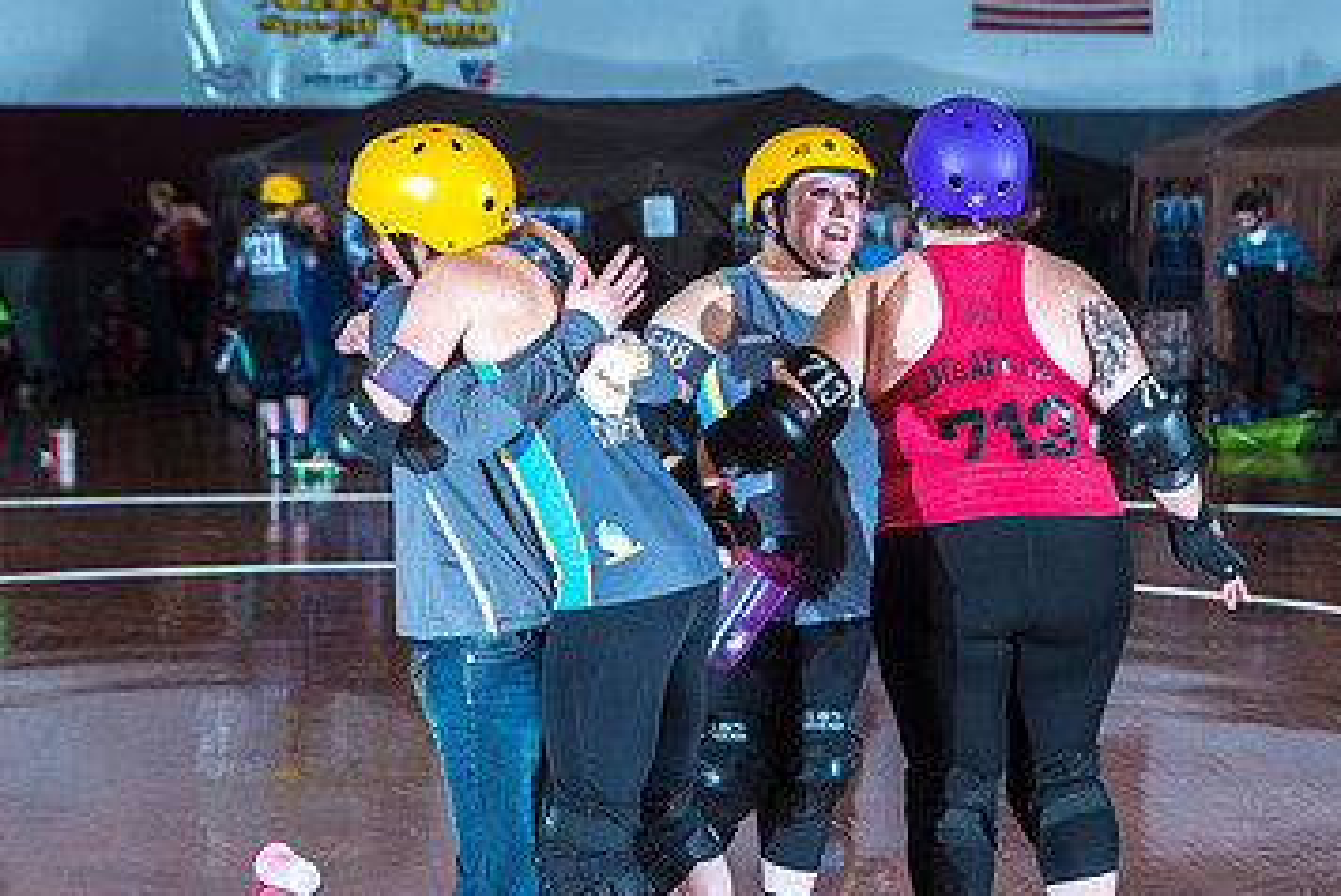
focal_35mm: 114
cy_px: 544
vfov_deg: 12.0
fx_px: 4250
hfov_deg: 17.9
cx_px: 851
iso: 800
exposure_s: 1/160
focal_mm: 70
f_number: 4.5
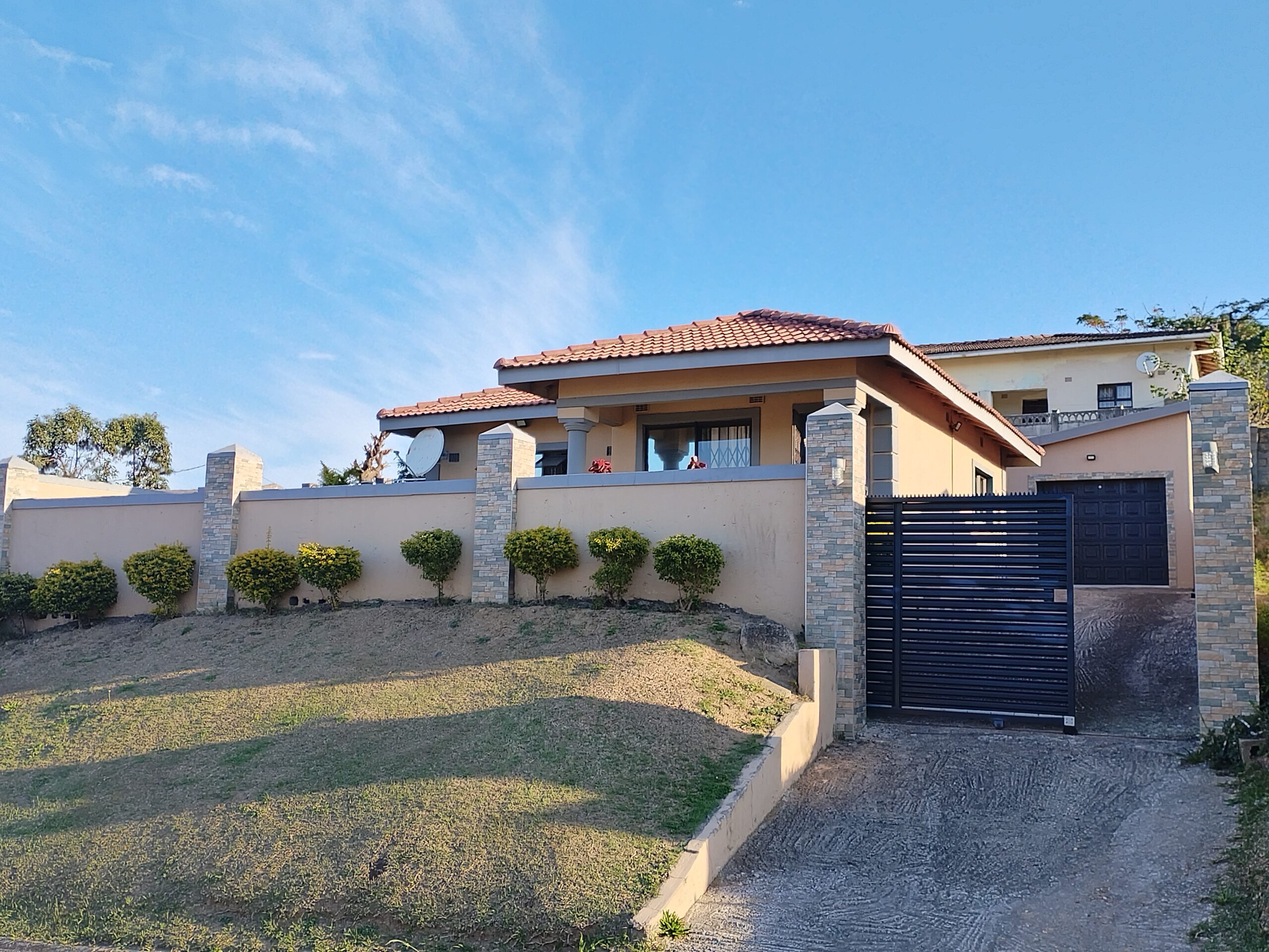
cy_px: 476
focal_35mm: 34
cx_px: 634
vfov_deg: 41.8
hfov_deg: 54.0
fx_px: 1246
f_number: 1.8
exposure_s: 1/271
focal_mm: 4.25
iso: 100
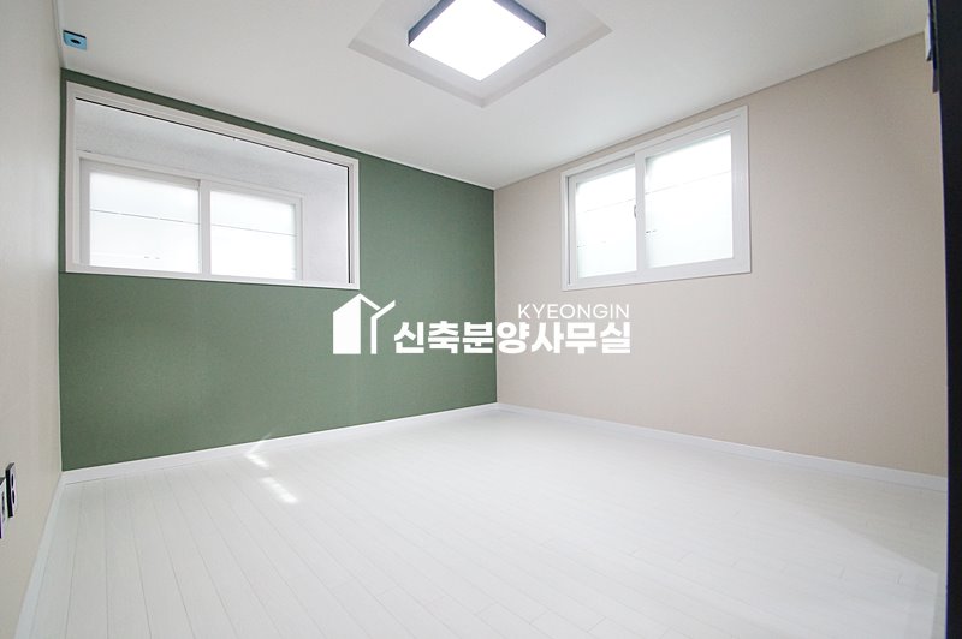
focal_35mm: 15
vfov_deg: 77.2
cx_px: 481
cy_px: 320
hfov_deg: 100.4
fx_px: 400
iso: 1600
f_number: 5
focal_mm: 10
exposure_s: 1/100
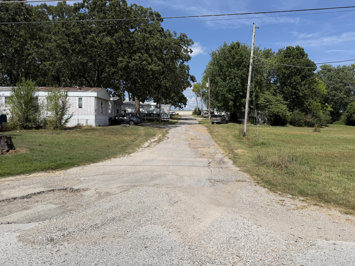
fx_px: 256
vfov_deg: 54.9
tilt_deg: -2.8
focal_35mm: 25
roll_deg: +0.0
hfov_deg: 69.4
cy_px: 130
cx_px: 178
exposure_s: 1/6711
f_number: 1.78
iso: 80
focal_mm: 6.76
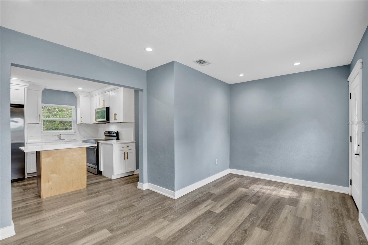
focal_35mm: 15
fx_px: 153
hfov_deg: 100.4
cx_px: 184
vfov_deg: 77.3
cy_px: 122
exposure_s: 1/10
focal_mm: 10
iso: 200
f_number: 10
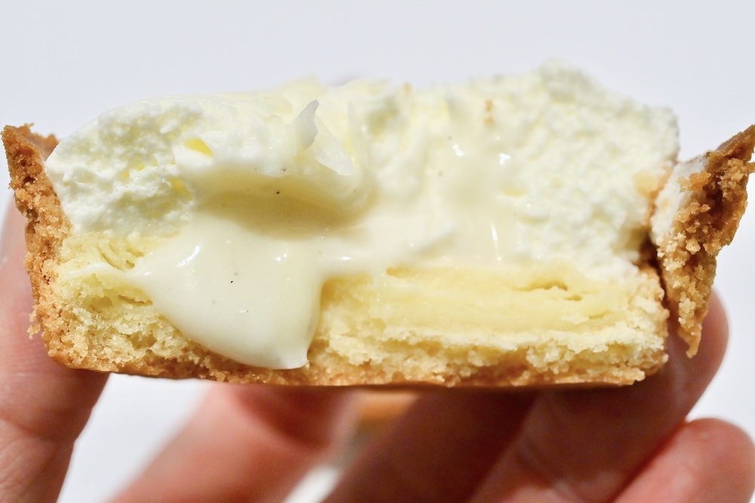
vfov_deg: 22.6
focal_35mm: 60
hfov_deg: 33.4
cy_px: 252
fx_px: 1258
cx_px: 378
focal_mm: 60
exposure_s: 1/250
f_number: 9
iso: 4000
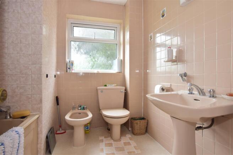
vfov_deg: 63.2
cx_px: 116
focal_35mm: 20
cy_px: 78
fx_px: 126
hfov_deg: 85.4
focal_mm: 13
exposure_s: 1/20
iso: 400
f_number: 6.3
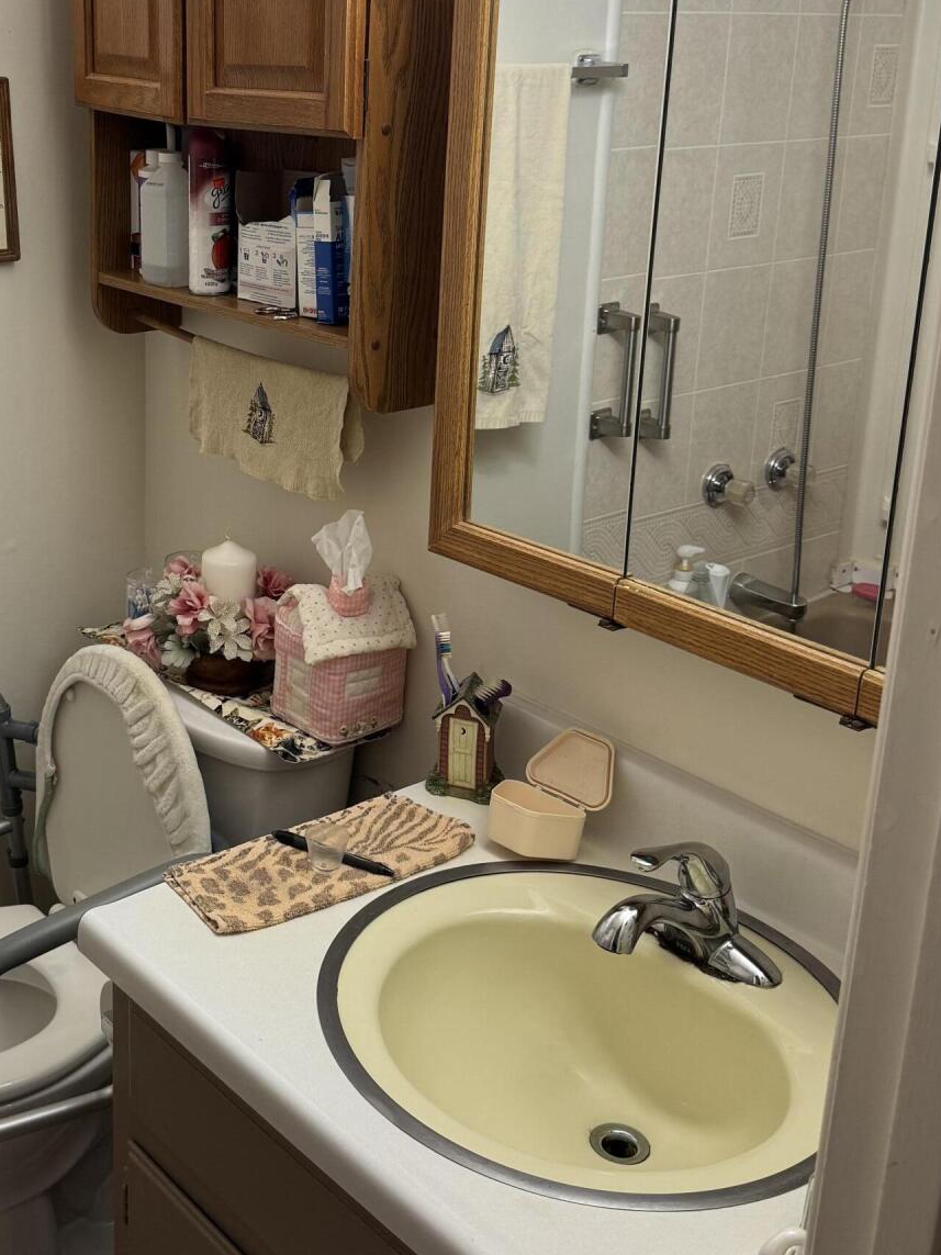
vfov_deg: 44.4
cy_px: 457
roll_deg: +0.5
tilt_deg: -17.7
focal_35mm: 42
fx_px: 1523
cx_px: 239
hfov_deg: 33.7
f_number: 1.78
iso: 125
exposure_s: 1/60
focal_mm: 6.76
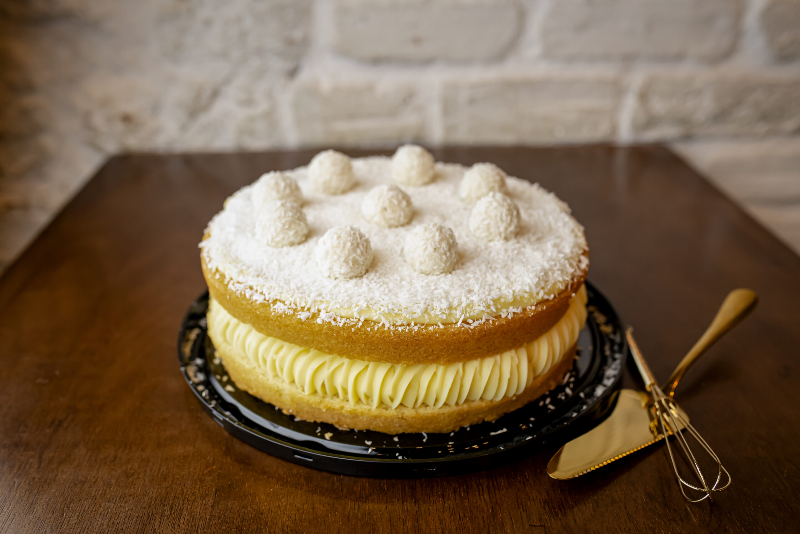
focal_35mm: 35
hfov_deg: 54.4
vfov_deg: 37.9
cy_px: 267
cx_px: 400
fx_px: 778
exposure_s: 1/160
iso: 800
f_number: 4
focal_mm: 35
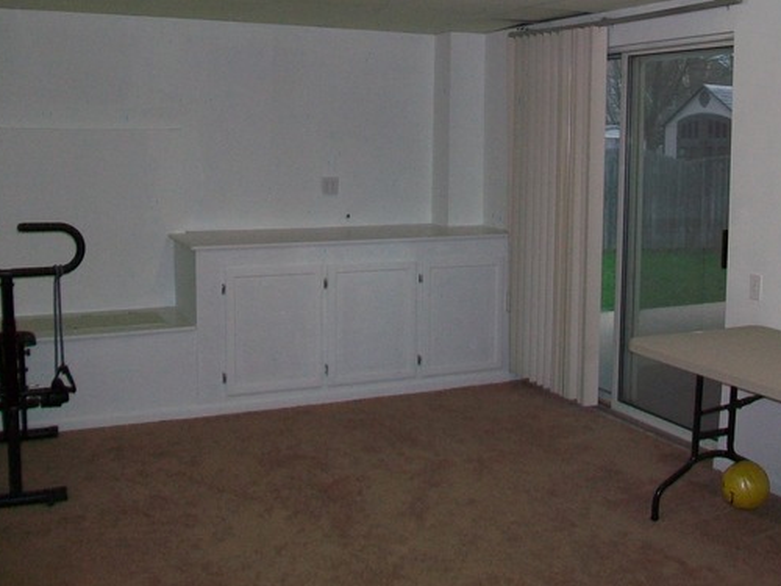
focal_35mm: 41
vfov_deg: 35.1
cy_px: 248
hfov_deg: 45.6
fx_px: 925
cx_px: 453
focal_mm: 5.7
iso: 160
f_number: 2.8
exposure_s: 1/60
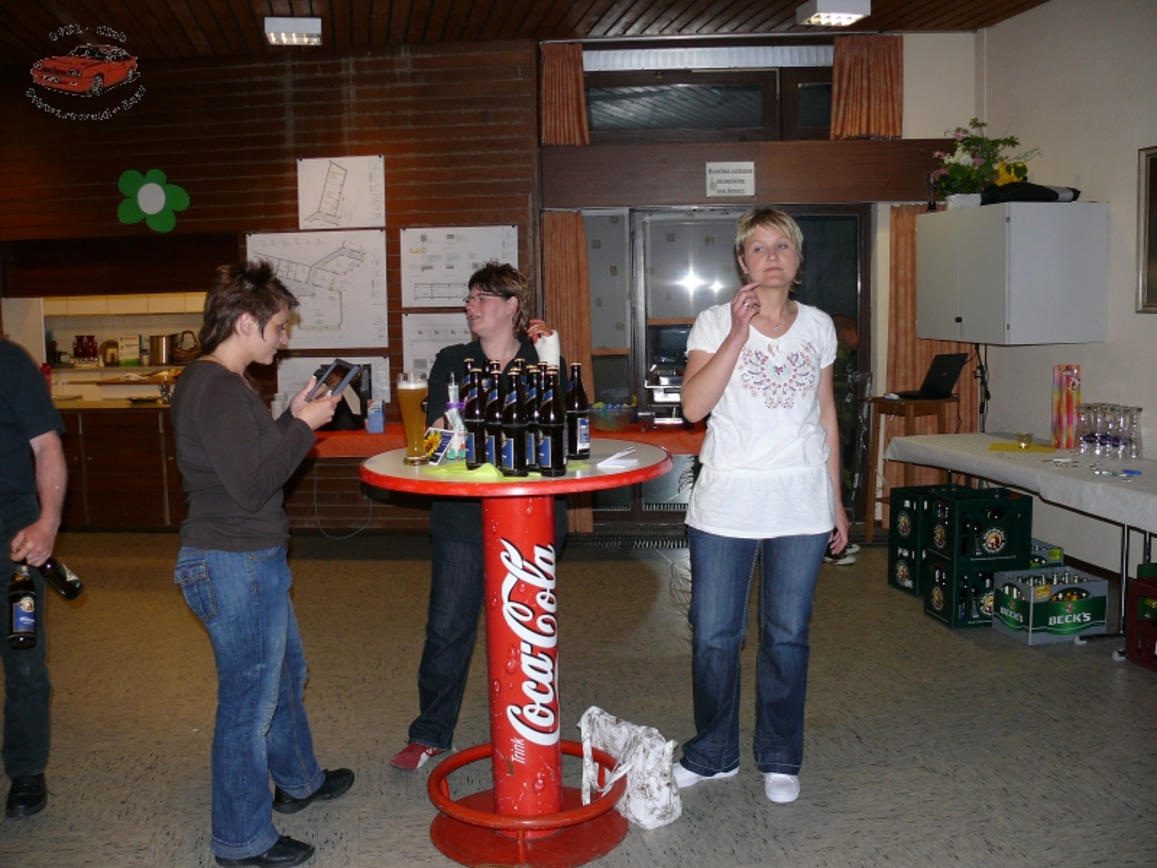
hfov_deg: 52.6
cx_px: 578
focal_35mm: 35
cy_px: 434
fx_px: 1170
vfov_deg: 40.7
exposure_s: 1/30
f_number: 2.8
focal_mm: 7.4
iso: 125
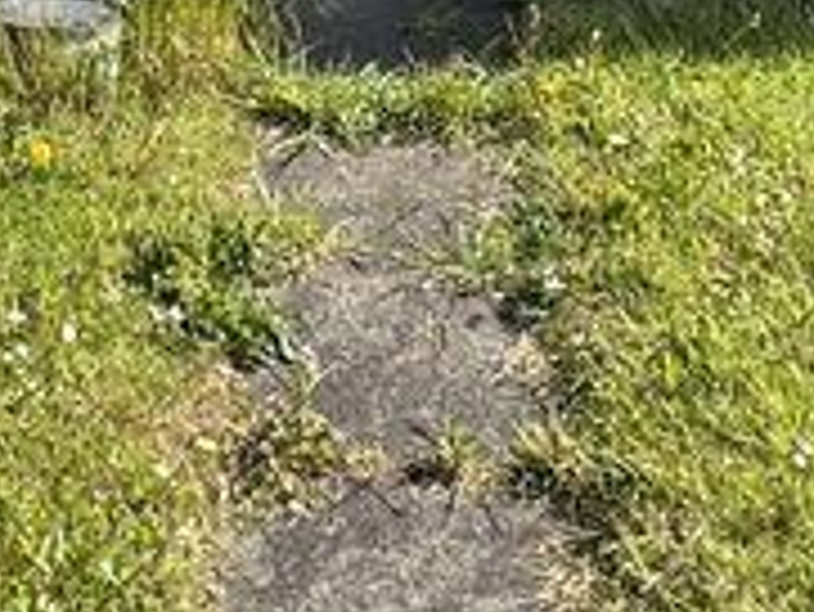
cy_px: -882
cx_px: 103
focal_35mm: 79
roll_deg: -0.6
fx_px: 1859
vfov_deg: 13.4
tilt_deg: +9.5
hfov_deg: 24.1
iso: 40
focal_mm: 2.22
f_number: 2.2
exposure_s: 1/569
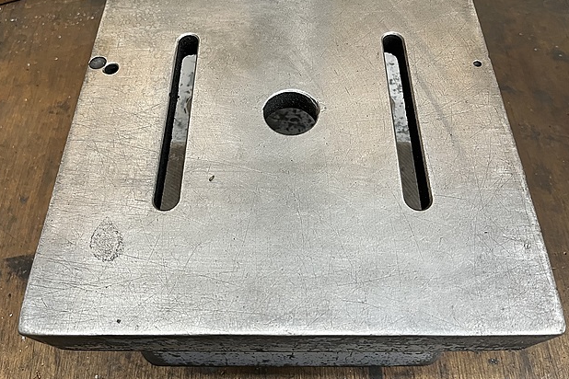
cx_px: 284
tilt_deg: -60.4
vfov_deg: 46.3
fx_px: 443
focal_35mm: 28
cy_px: 169
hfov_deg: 65.5
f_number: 1.6
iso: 250
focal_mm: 5.1
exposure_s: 1/60
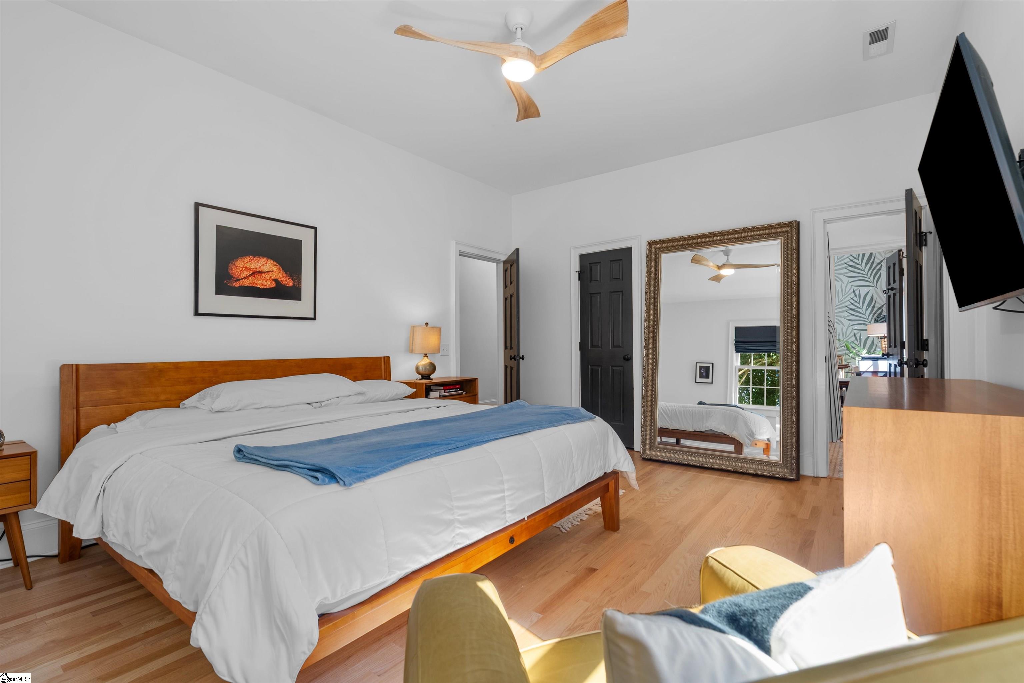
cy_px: 342
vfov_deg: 73.8
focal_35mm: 16
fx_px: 455
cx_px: 512
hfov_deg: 96.7
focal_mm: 16
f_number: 8
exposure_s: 1/5
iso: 200
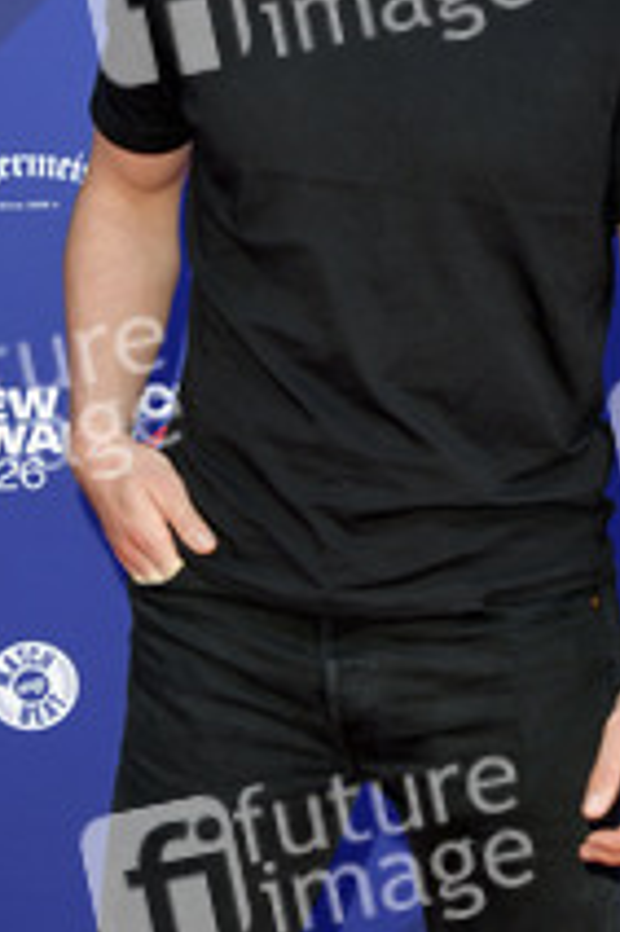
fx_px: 2148
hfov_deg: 16.4
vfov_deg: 24.2
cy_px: 202
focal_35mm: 83
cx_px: 435
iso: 640
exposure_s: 1/200
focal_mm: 44
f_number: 6.3
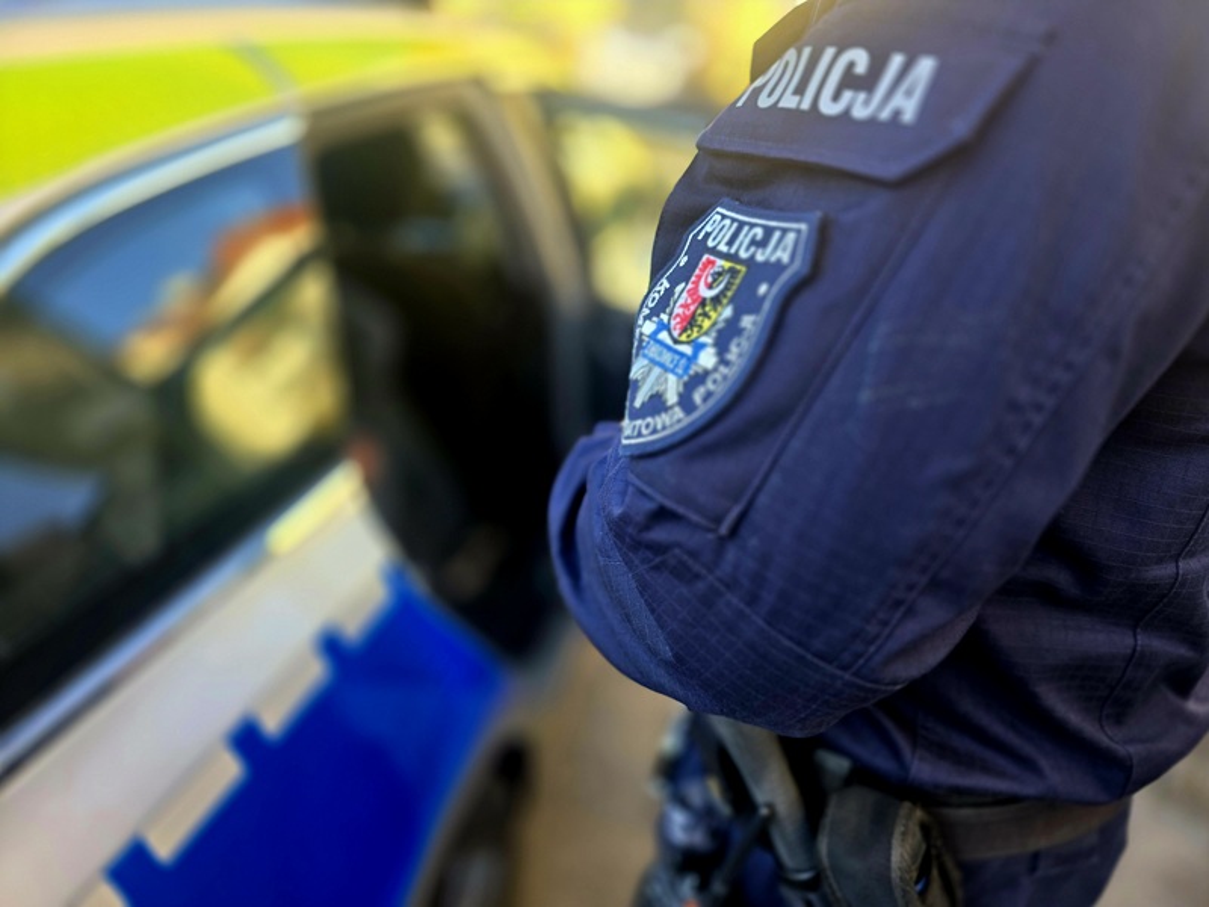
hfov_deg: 73.9
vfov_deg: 58.9
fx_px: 803
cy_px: 454
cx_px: 604
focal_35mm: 23
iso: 64
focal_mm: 6.3
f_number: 1.7
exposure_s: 1/370
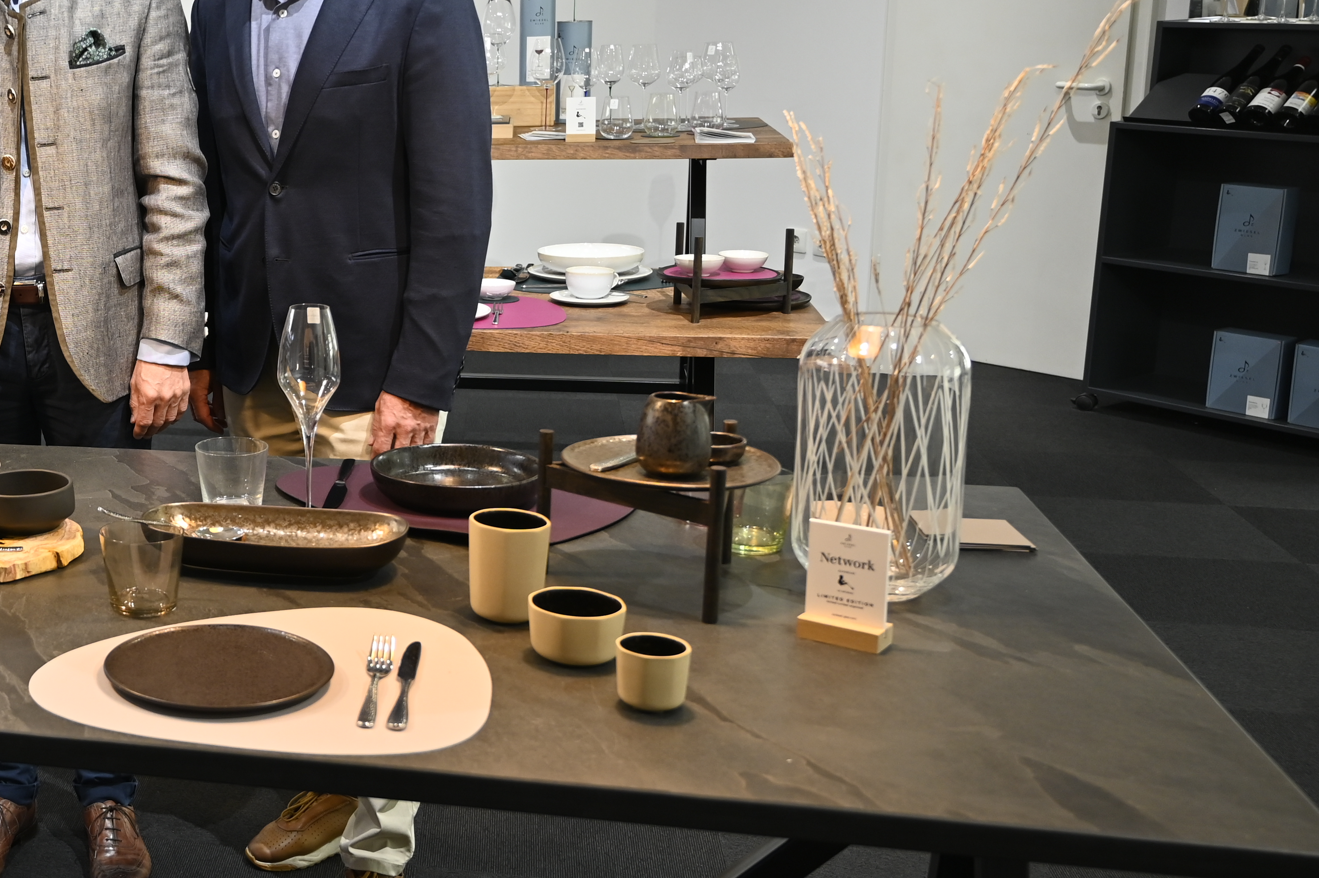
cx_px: -21
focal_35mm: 49
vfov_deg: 27.4
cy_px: 337
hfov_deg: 36.1
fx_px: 1794
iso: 400
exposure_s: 1/20
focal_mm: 24
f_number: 4
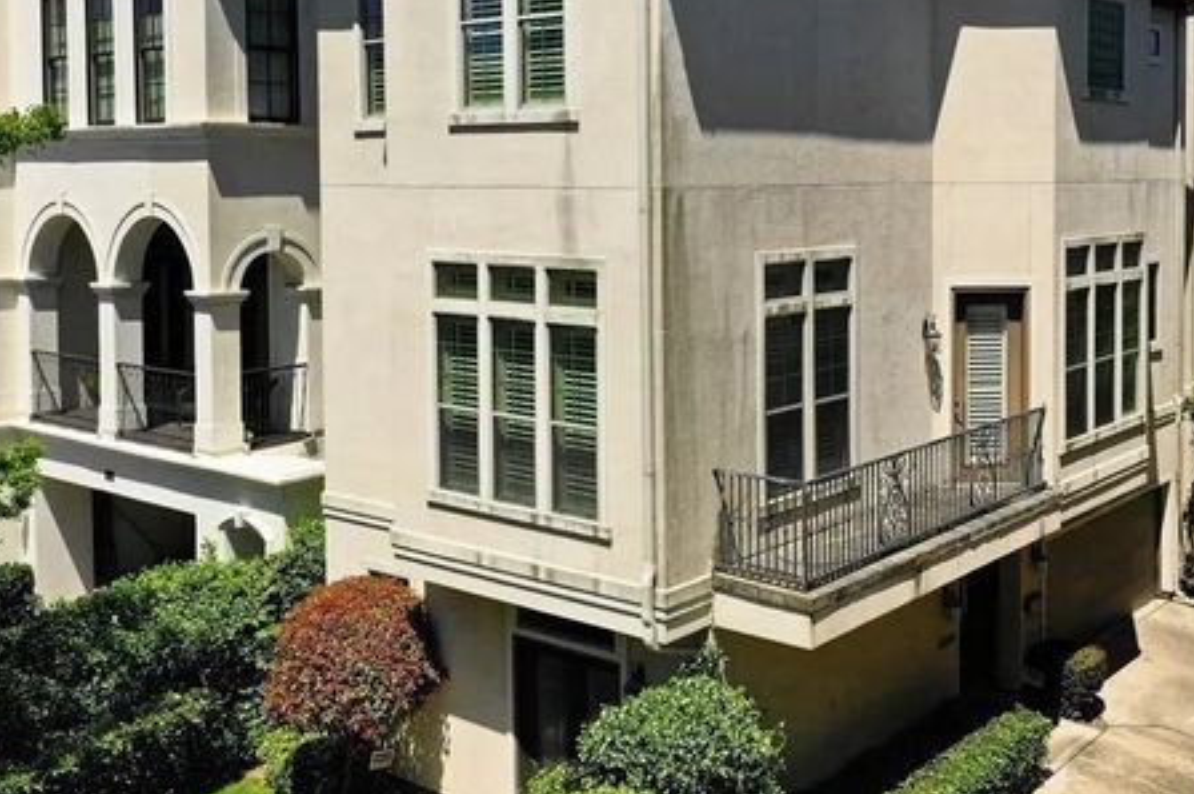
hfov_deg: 47.3
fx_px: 1326
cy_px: 237
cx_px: 840
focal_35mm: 40
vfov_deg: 32.9
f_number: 7.1
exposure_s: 1/1000
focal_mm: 10.26
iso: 100
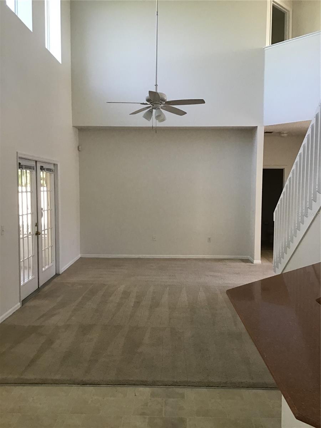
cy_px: 214
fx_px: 383
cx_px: 160
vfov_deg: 58.4
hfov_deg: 45.4
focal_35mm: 31
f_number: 2.4
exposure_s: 1/30
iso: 80
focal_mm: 3.3
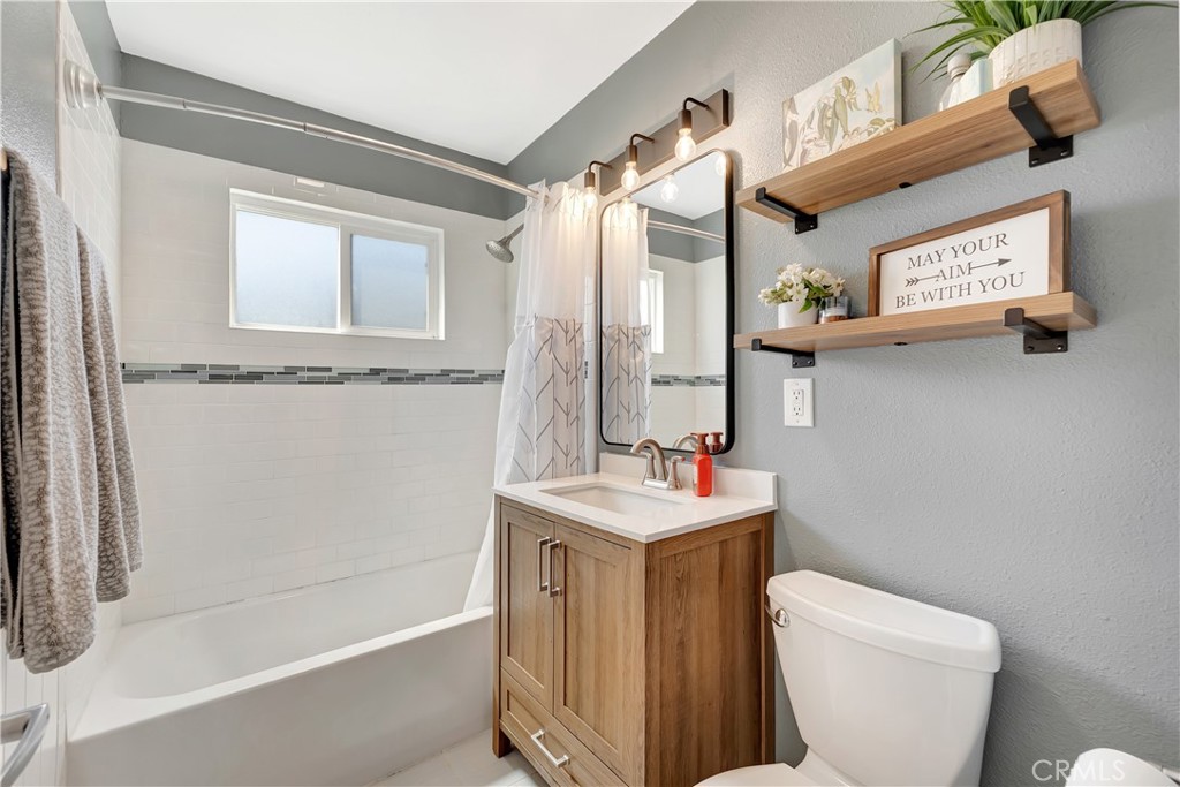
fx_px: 492
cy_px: 394
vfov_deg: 77.3
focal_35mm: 15
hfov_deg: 100.4
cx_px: 590
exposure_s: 1/25
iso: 100
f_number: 5.6
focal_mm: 10
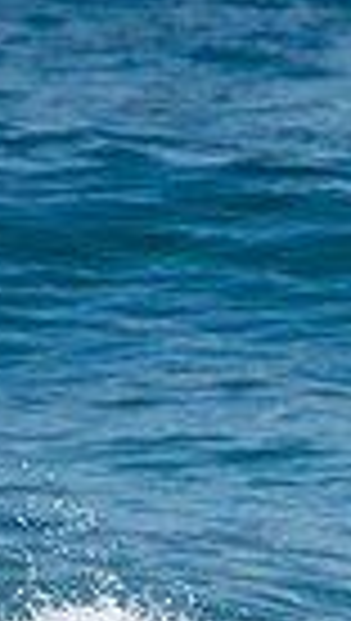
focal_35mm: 2639
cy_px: 862
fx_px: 43505
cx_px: 873
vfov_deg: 0.8
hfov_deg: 0.5
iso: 320
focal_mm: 400
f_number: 5.6
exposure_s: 1/2000
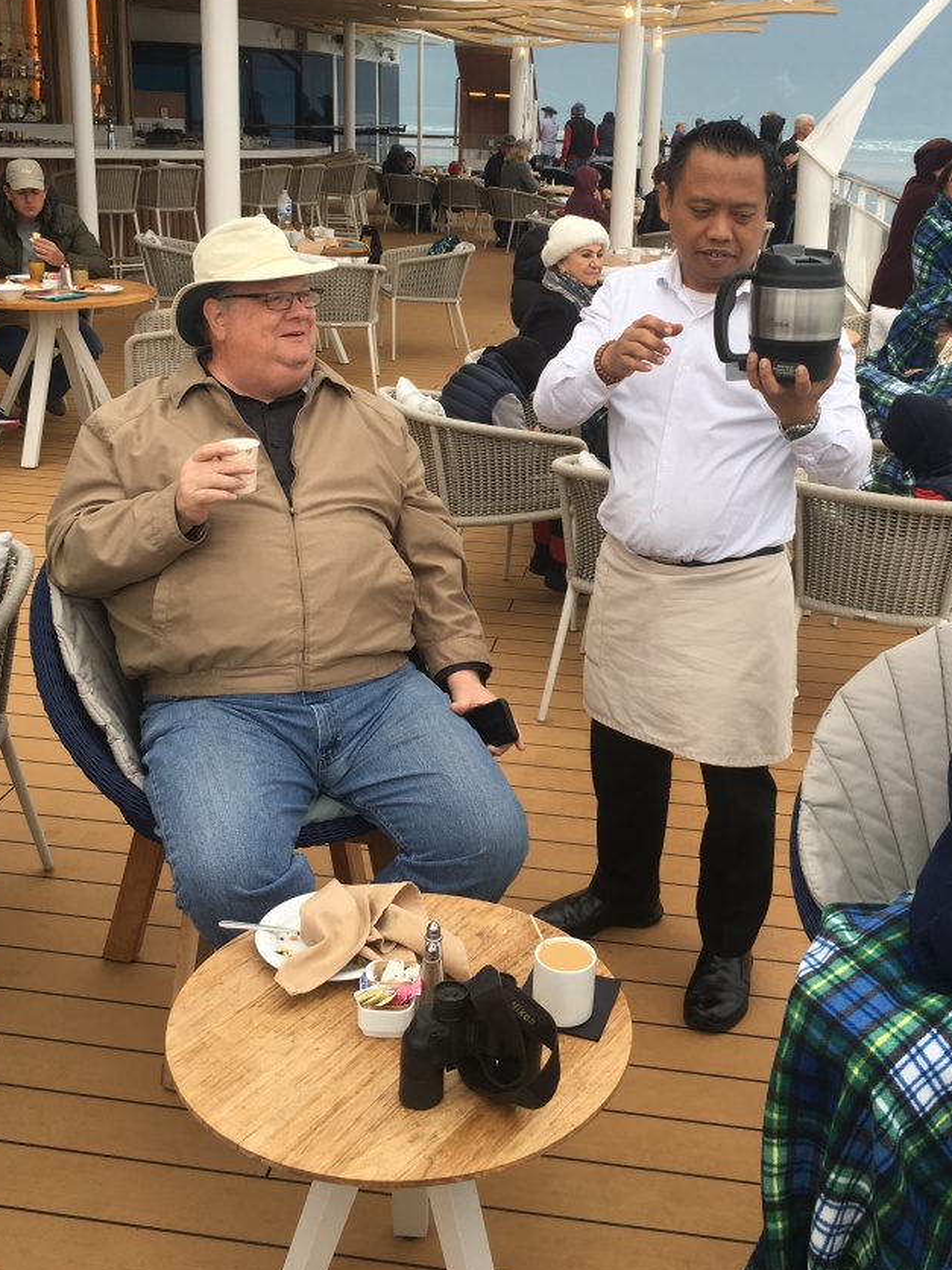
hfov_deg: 38.6
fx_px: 1357
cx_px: 539
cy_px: 507
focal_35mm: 37
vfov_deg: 49.8
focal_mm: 4.15
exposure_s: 1/268
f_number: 2.2
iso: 25
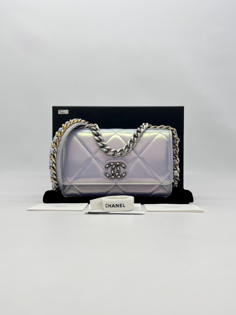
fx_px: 236
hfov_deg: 53.1
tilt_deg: +1.4
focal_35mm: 26
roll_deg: +0.4
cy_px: 158
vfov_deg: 67.3
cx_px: 118
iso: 40
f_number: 1.5
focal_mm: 5.7
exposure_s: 1/203
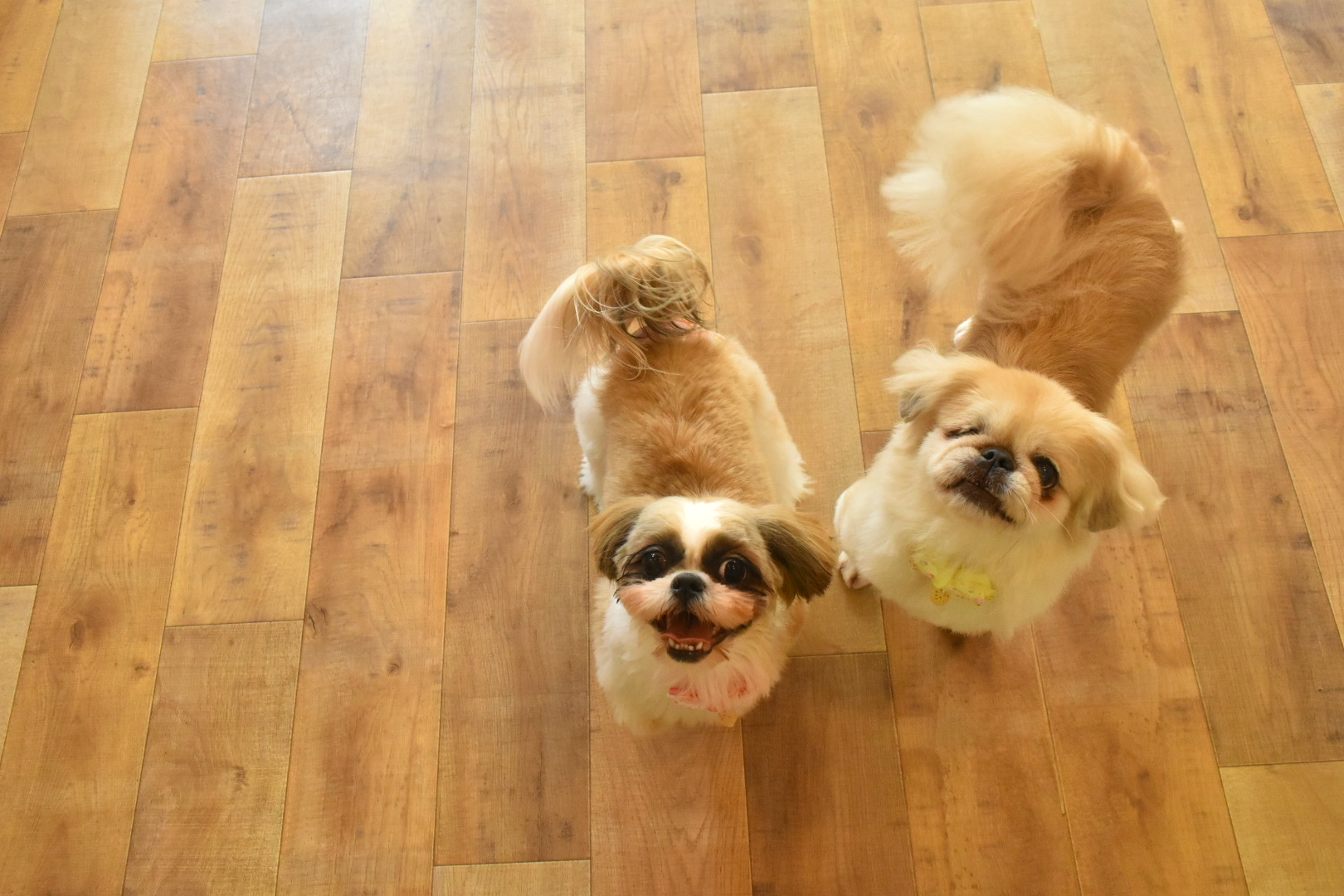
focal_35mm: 27
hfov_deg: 67.4
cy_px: 448
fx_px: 1008
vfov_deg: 47.9
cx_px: 672
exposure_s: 1/400
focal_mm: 18
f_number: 5.6
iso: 3200
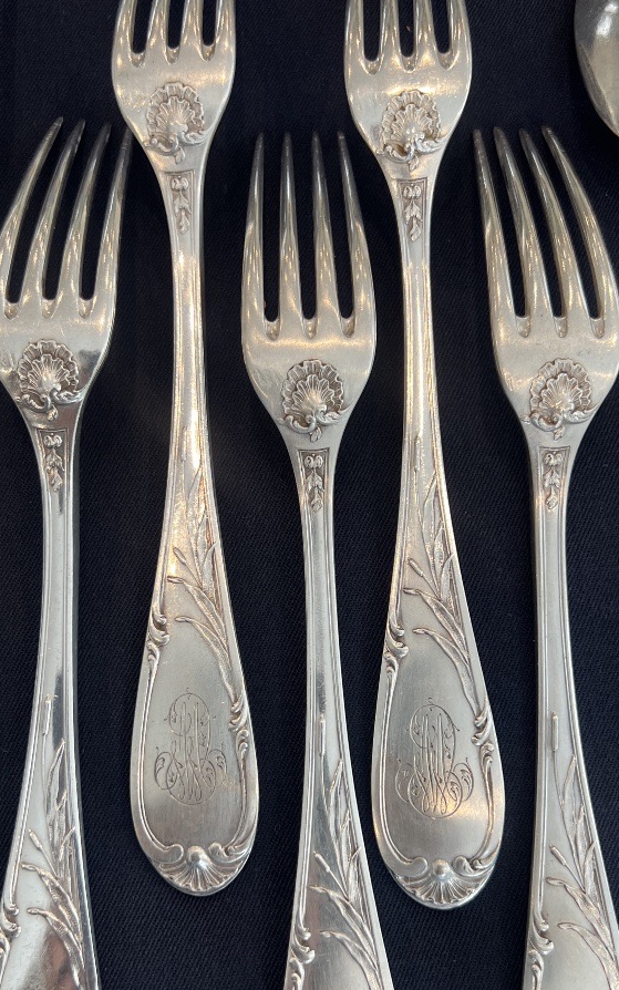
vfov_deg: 52.4
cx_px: 295
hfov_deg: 34.4
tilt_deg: -79.1
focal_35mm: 37
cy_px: 597
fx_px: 998
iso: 100
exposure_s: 1/100
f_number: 1.5
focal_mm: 5.7
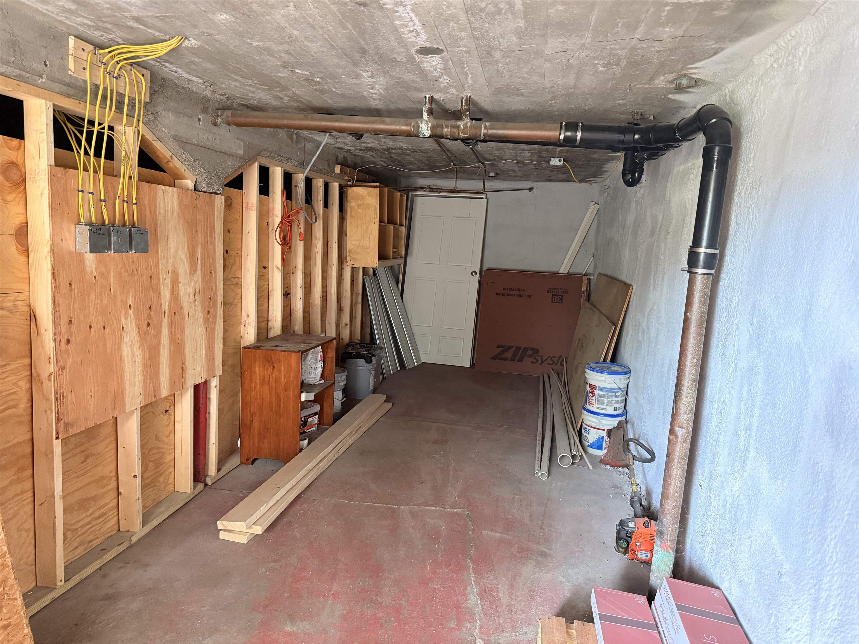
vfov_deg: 56.8
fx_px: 596
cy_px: 322
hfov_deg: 71.6
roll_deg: -3.0
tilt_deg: -5.8
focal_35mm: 24
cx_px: 430
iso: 800
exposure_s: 1/48
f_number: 1.78
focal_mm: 6.76
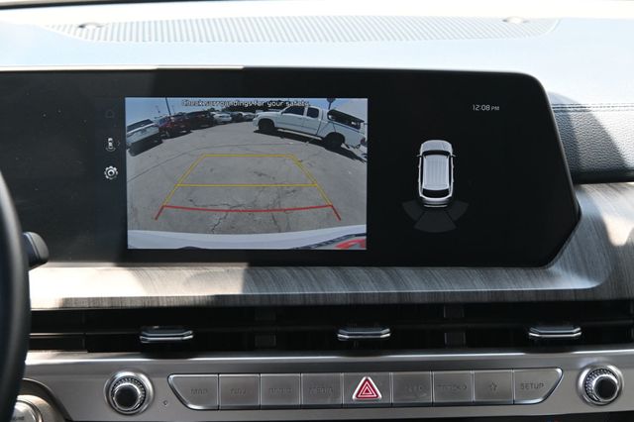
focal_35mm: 75
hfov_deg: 27.0
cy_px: 211
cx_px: 317
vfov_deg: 18.2
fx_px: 1320
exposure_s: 1/125
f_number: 6.3
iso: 900
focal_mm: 50
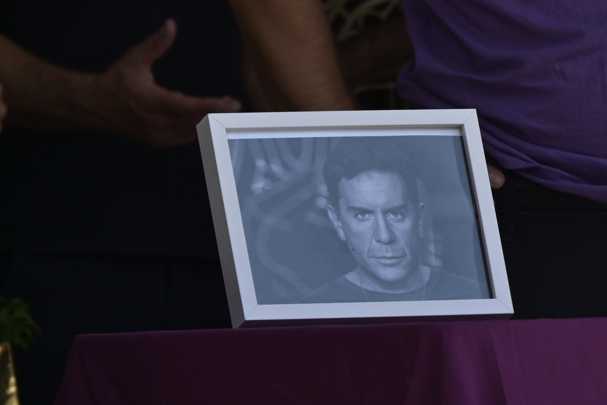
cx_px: 304
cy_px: 202
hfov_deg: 6.9
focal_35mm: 300
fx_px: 5058
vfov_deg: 4.6
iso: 250
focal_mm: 200
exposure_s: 1/640
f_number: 8
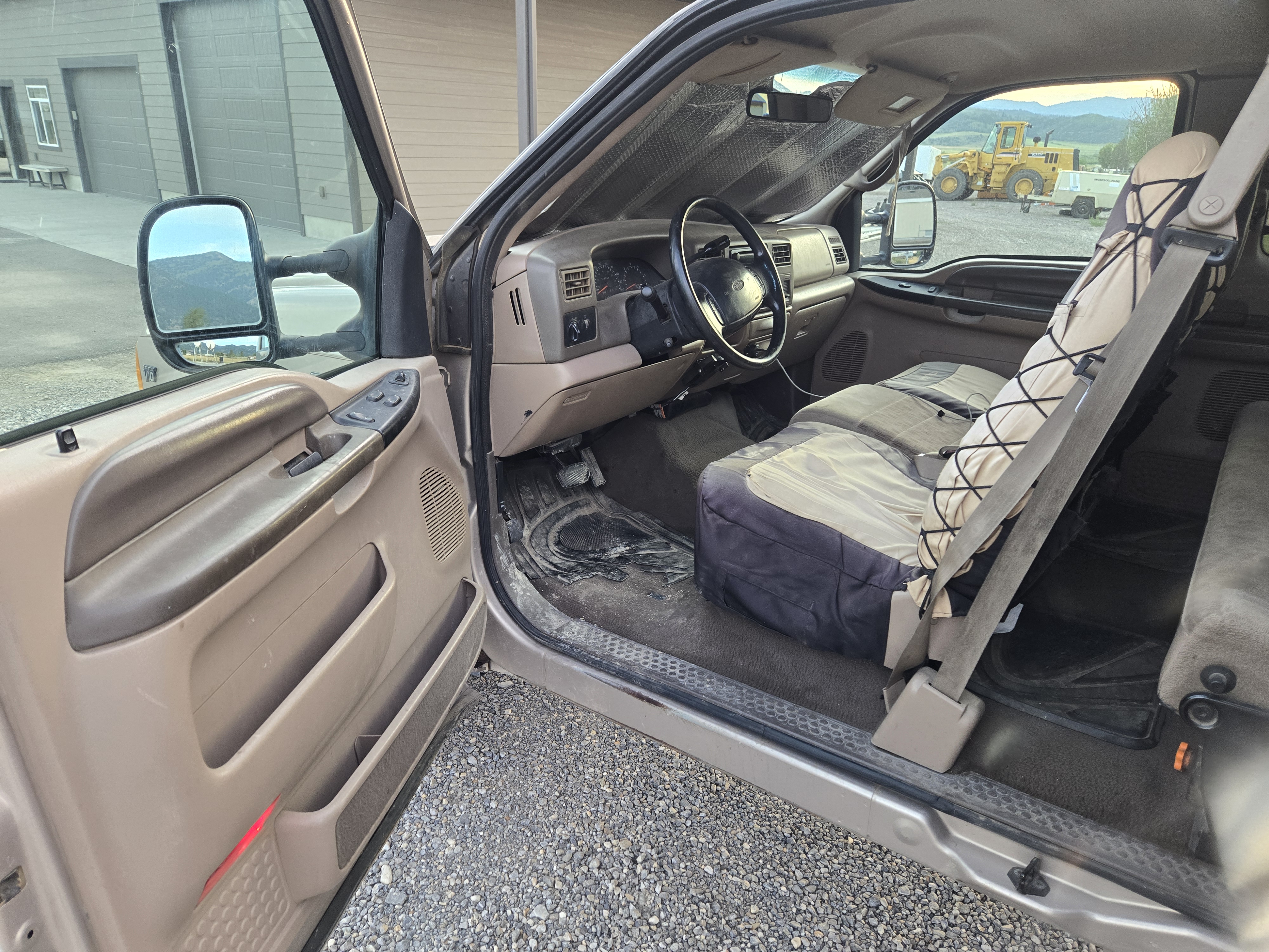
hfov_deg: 73.9
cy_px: 476
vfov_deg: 58.9
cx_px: 634
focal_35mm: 23
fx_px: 843
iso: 160
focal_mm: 5.4
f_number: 1.8
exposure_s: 1/180
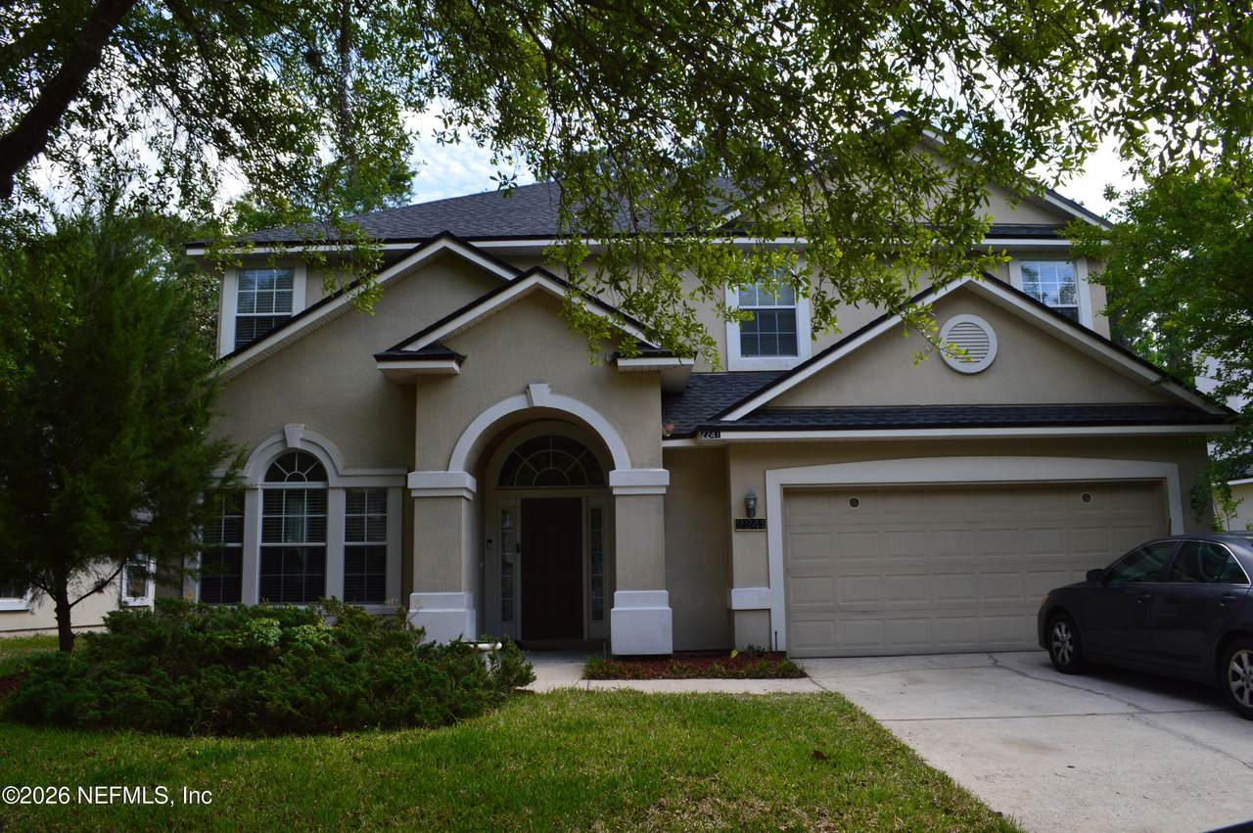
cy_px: 416
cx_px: 626
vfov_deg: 47.8
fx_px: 939
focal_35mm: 27
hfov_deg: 67.4
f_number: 10
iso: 400
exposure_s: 1/250
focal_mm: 18
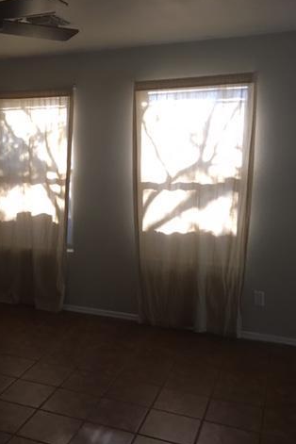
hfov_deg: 31.4
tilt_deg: -10.2
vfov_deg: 47.4
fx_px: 506
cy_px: 221
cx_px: 41
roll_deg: -1.4
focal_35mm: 41
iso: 50
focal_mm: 4.15
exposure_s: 1/15
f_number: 2.2
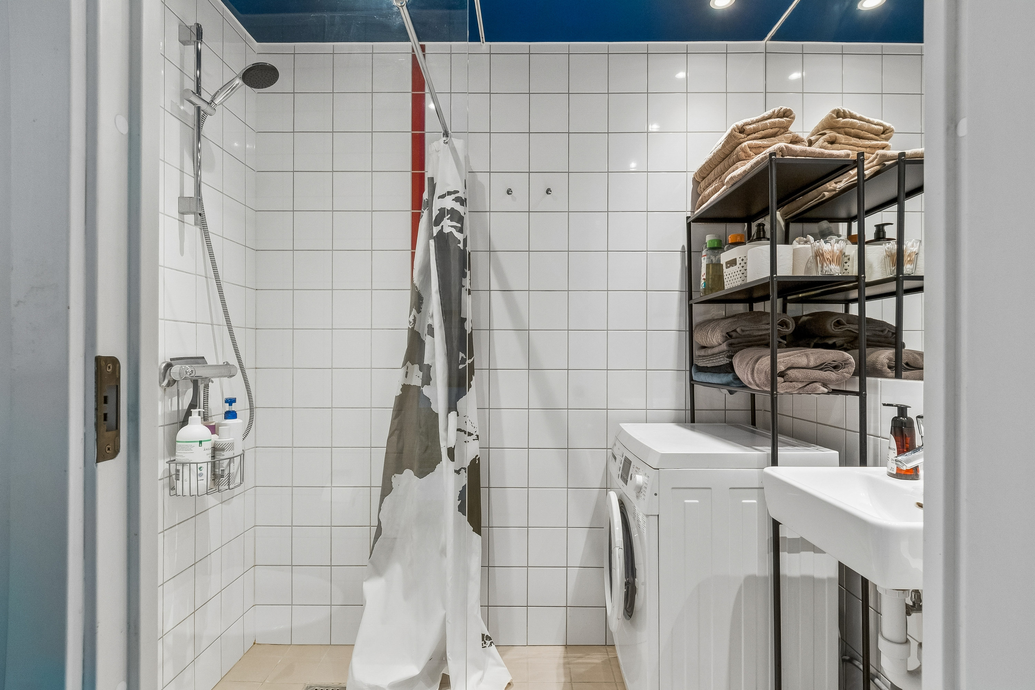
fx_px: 517
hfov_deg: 90.0
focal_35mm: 18
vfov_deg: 67.4
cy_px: 345
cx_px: 518
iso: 200
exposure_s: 1/50
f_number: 10
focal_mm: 12
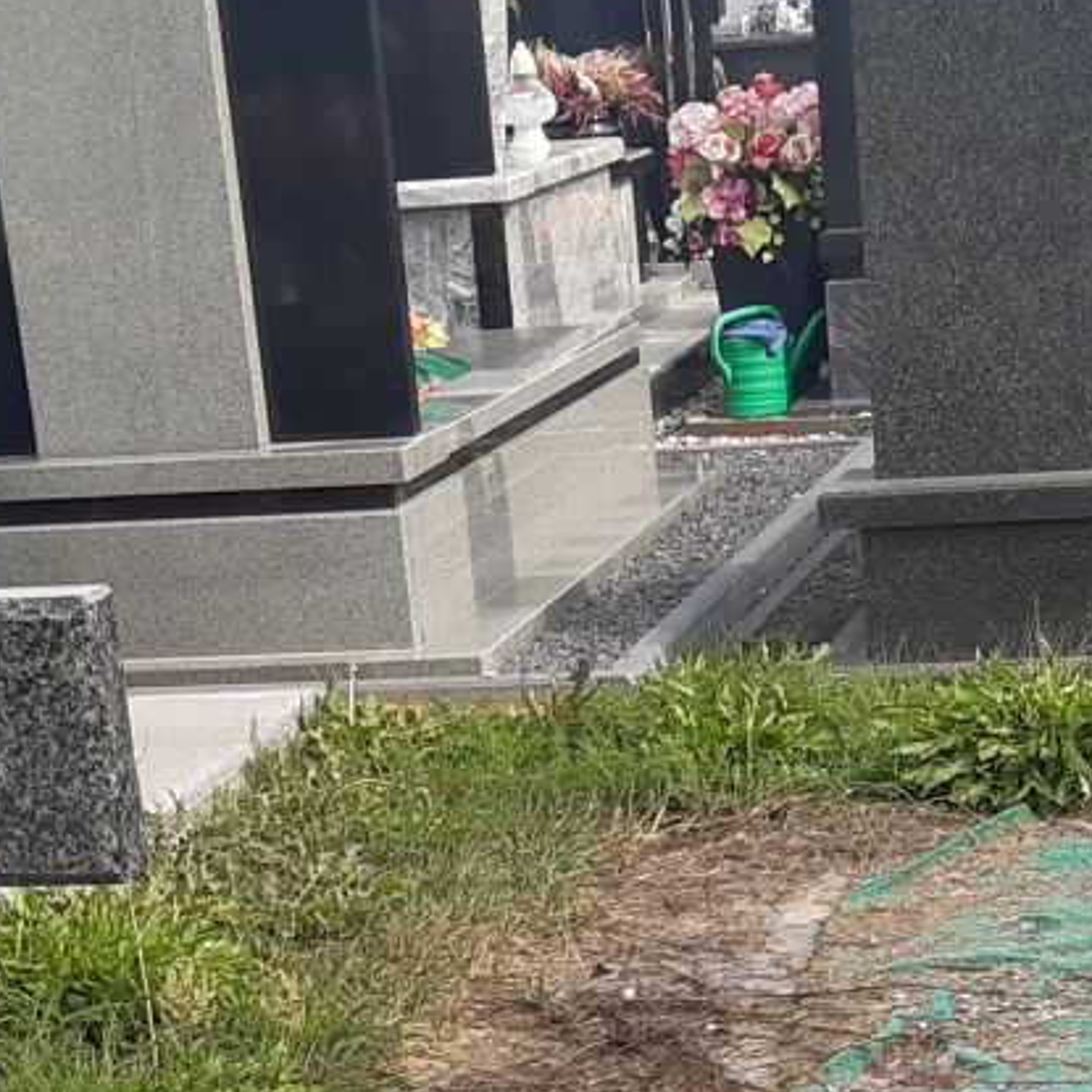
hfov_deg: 17.0
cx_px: 791
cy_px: 1745
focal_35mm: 102
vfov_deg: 15.4
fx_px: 3640
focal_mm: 3.92
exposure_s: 1/692
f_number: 1.7
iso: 40
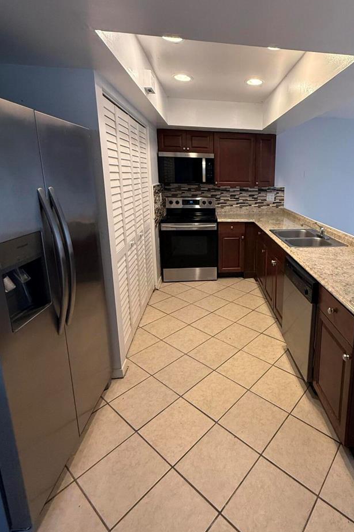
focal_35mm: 19
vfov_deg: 86.6
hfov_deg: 62.1
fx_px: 280
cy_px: 236
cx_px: 250
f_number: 2.2
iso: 320
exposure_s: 1/120
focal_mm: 2.22
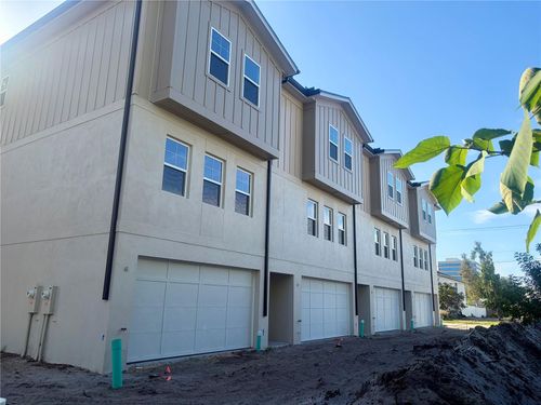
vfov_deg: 53.1
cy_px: 202
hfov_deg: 67.3
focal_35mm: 26
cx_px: 270
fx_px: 406
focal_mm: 5.96
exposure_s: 1/1626
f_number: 1.6
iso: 50
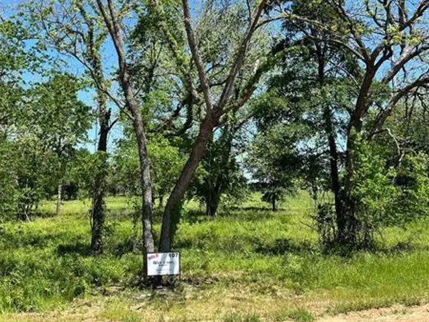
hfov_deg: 49.0
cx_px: 133
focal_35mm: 37
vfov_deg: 38.2
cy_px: 104
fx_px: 459
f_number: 1.6
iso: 50
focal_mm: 5.1
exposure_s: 1/1776
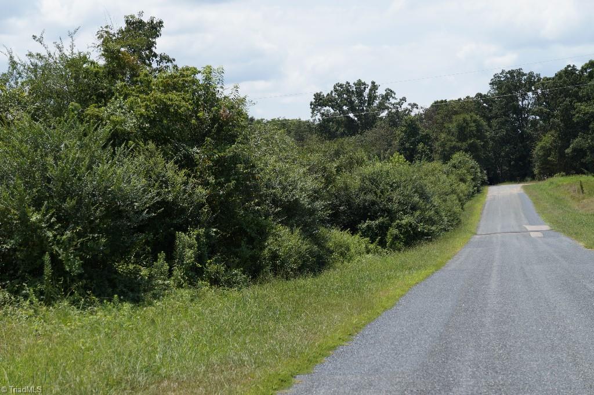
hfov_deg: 28.7
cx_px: 297
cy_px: 198
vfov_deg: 19.3
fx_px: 1162
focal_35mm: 70
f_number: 5.6
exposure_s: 1/640
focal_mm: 47
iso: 100
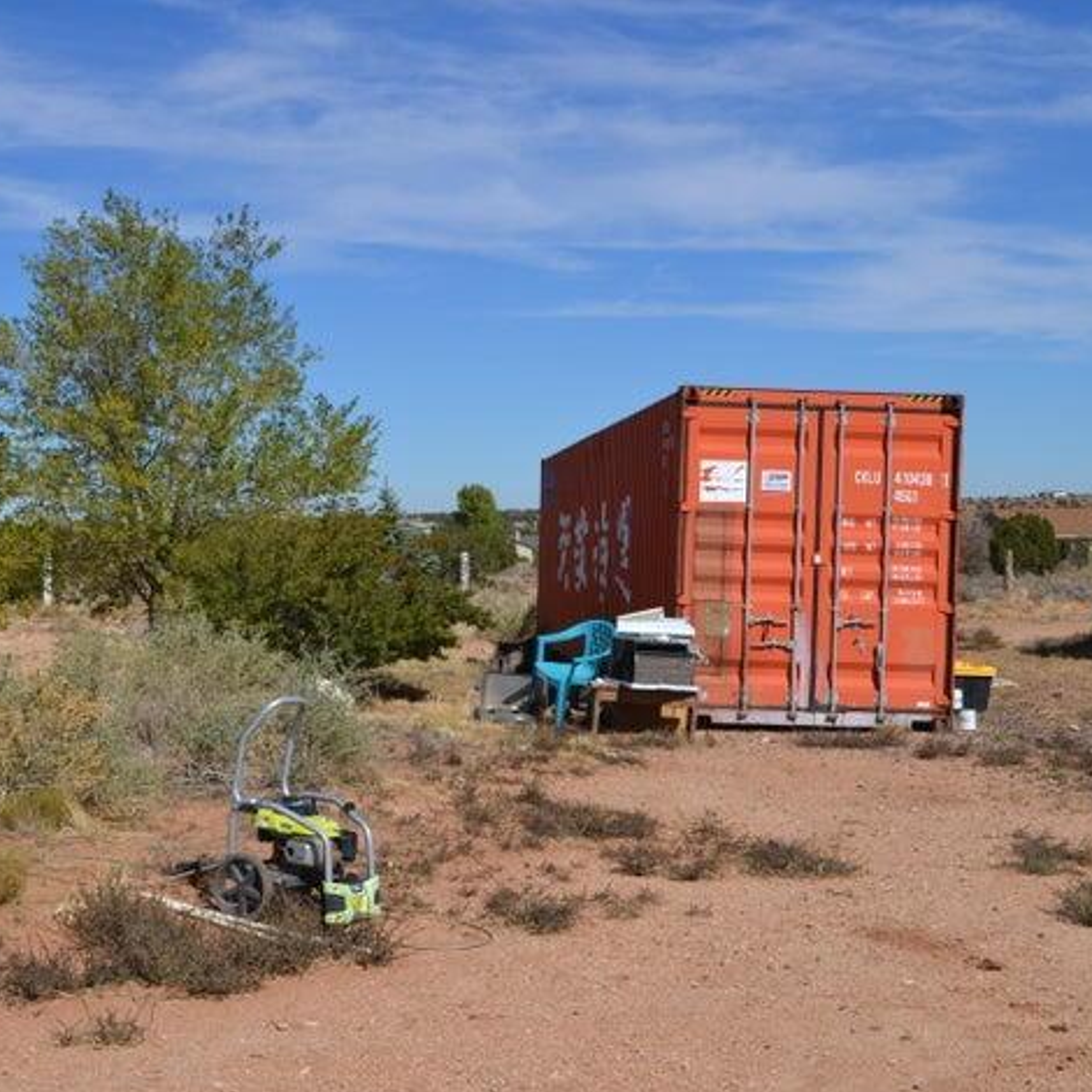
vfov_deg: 30.2
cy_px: 555
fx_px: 2022
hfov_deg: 30.1
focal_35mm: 57
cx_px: 428
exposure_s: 1/320
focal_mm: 29
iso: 100
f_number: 9
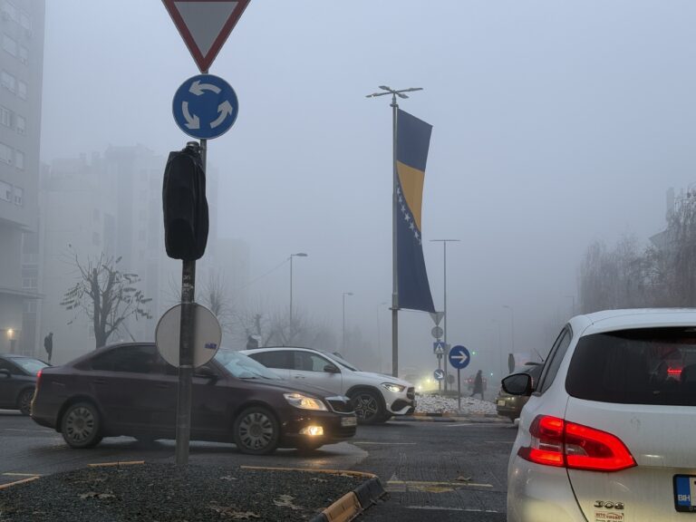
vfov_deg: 30.3
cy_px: 261
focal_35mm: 48
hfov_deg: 39.7
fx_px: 965
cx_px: 348
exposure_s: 1/75
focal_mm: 6.76
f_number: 1.78
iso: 64
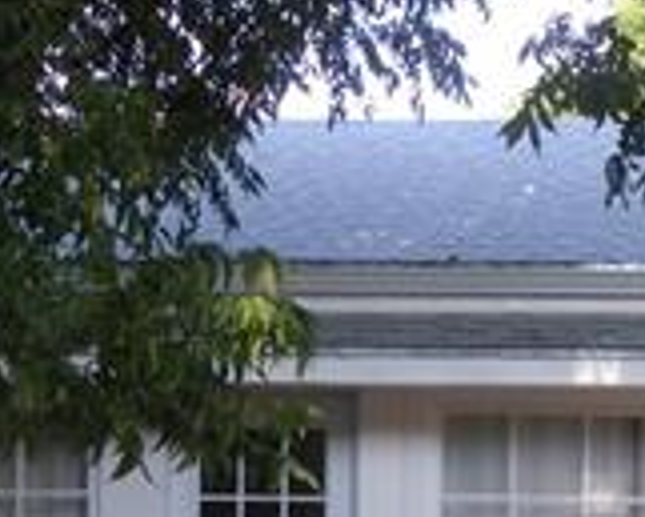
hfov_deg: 13.8
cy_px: 617
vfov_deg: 10.8
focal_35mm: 140
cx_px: 341
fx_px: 2674
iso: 64
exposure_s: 1/86.3
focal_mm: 6.3
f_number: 3.5
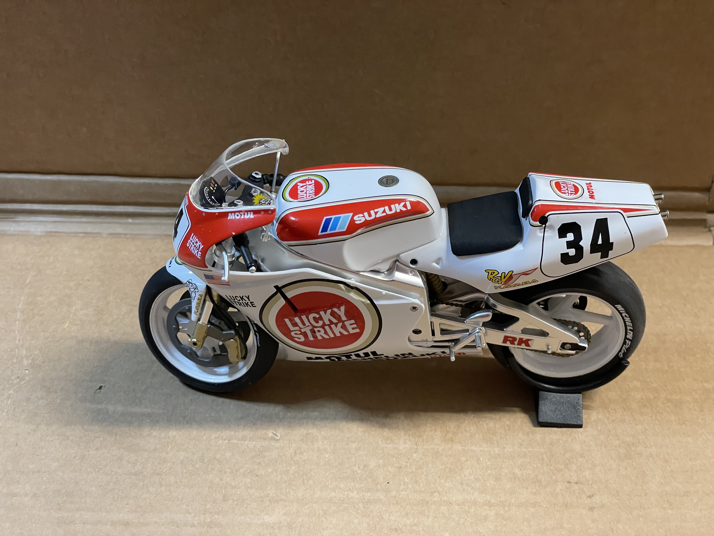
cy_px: 268
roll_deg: +0.1
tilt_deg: -39.0
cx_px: 357
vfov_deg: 28.0
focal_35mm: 52
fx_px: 1073
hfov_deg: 36.8
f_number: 2
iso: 400
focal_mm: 6
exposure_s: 1/50
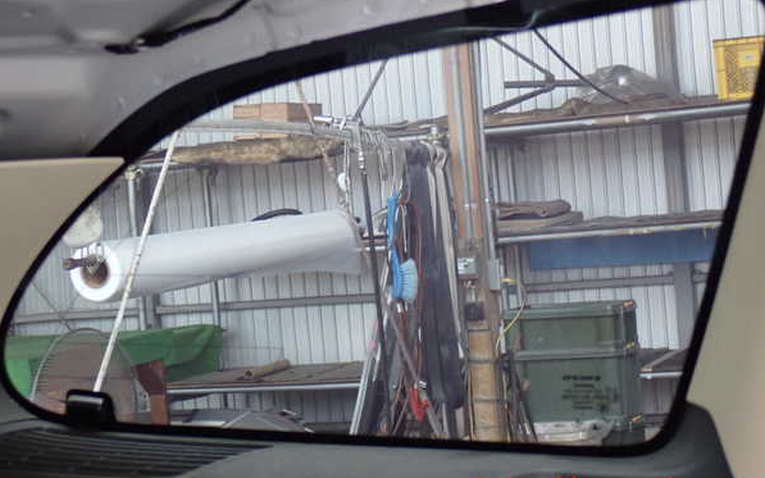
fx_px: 1709
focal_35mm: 82
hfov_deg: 25.2
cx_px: 382
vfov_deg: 15.9
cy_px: 218
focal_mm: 13.65
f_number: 4.1
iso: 800
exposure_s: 1/50
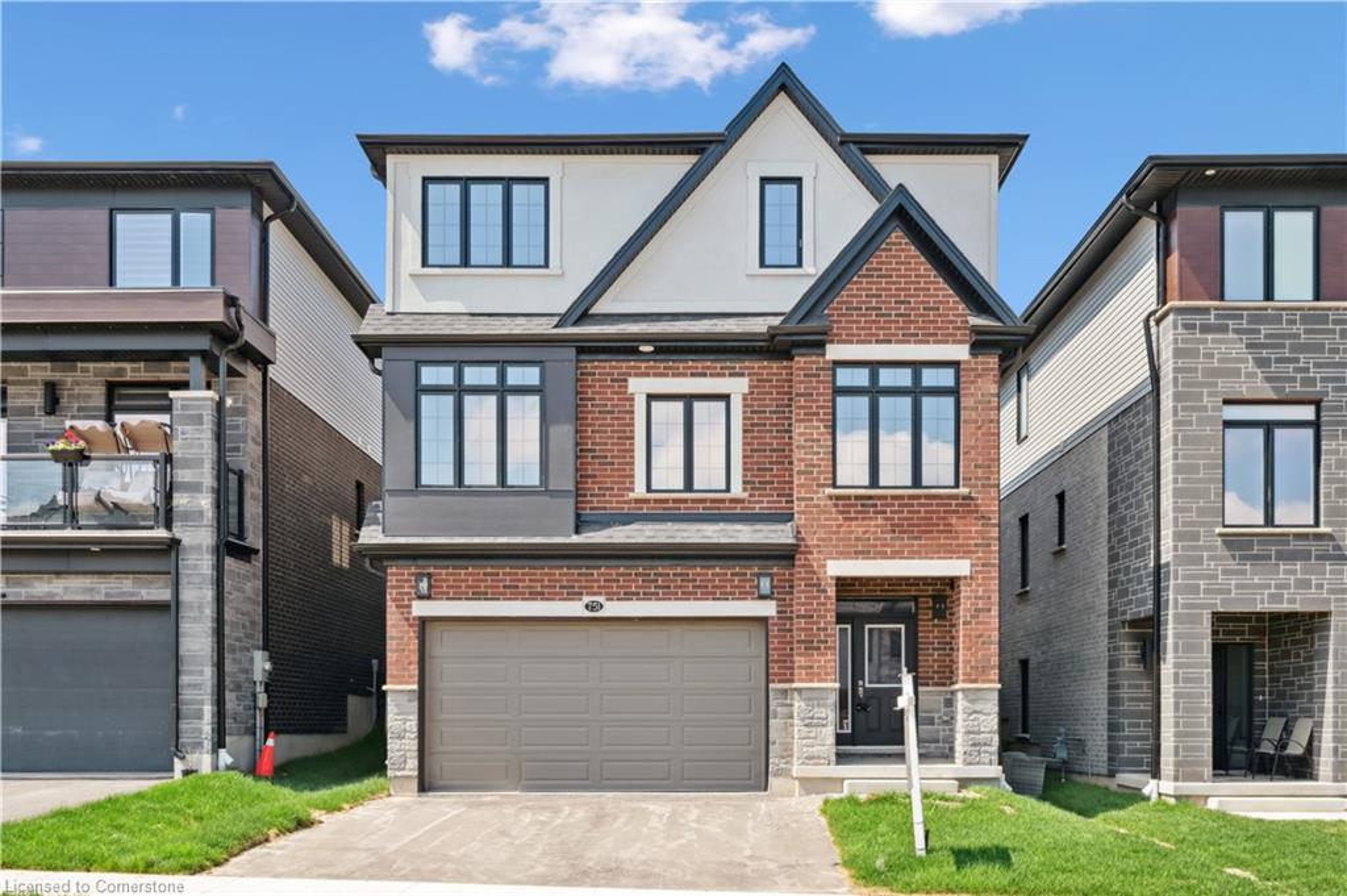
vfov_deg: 43.5
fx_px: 1122
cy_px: 448
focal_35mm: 30
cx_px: 674
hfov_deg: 62.0
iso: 200
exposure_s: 1/100
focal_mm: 30
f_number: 16
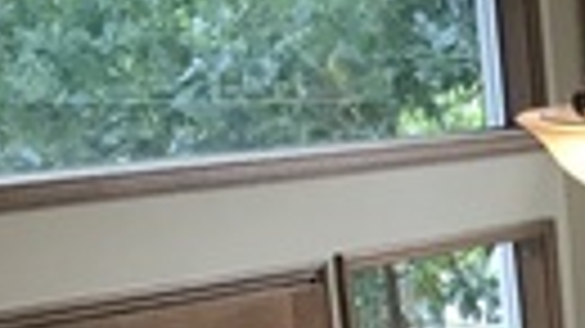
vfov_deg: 7.2
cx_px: 1456
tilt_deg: -18.9
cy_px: 786
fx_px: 2434
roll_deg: -1.5
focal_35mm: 157
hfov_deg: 11.2
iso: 25
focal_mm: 3.99
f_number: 1.8
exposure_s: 1/40
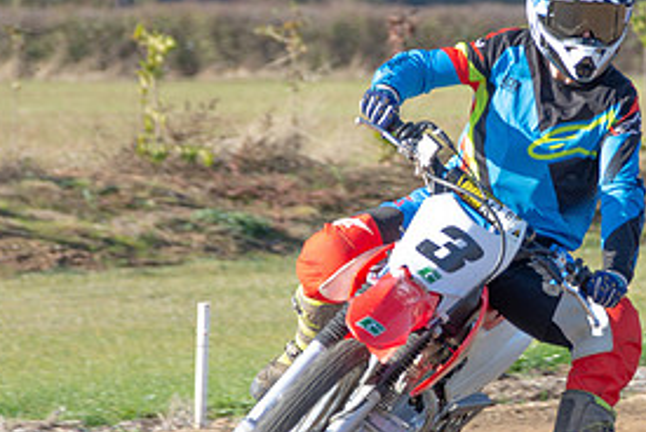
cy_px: 245
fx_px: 10508
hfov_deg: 3.5
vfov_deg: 2.4
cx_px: 533
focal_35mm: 585
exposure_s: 1/200
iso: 200
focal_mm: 185
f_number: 8
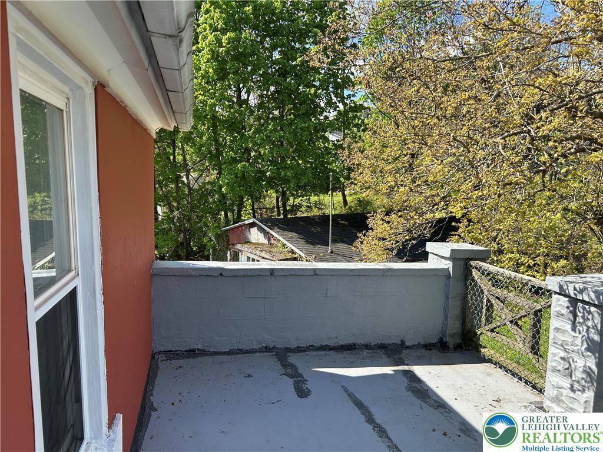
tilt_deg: -7.7
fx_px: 453
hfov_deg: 67.3
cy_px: 226
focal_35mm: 26
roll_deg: -1.7
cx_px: 302
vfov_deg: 53.1
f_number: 1.5
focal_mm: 5.7
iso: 50
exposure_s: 1/1280
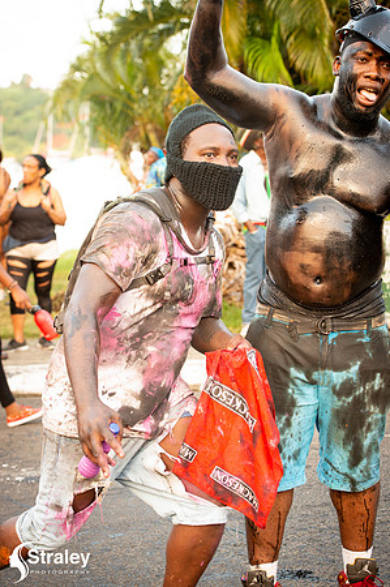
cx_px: 195
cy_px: 294
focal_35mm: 70
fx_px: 1140
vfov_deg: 28.9
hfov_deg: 19.4
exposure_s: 1/200
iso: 1800
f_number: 5
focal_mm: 70
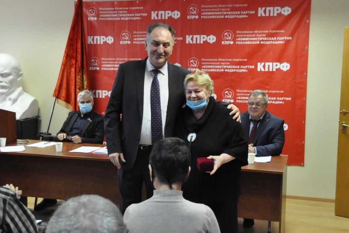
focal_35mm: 46
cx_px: 187
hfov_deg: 42.7
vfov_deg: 29.2
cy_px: 118
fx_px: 446
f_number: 5
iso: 3200
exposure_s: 1/100
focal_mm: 26
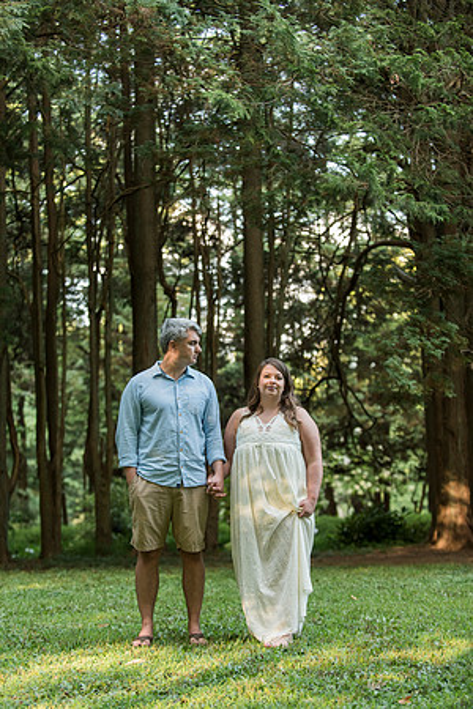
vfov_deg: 28.8
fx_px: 1379
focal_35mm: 70
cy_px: 354
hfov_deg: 19.5
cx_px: 236
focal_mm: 70
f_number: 2.8
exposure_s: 1/320
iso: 800
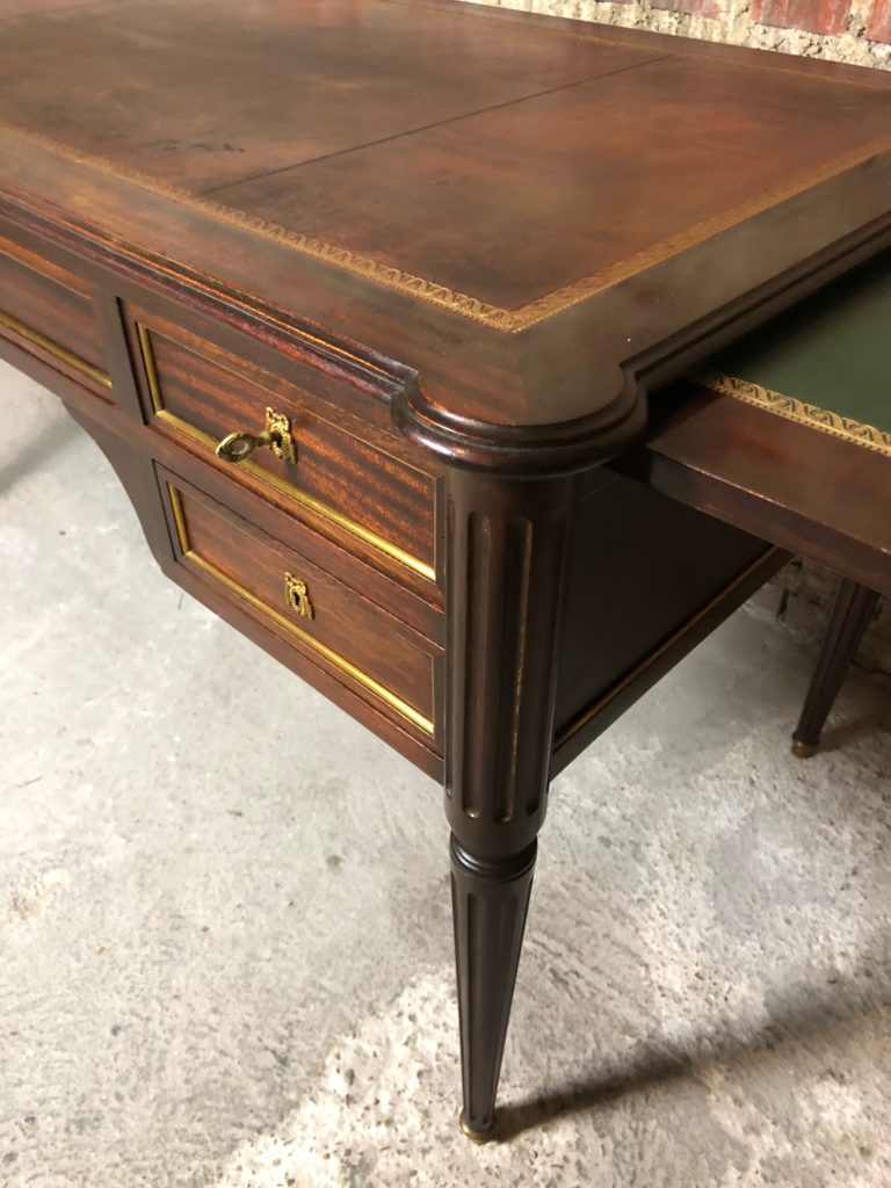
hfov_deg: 49.7
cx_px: 446
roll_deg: +1.3
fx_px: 961
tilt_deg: -39.1
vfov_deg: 63.4
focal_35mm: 28
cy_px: 594
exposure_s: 1/6
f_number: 1.8
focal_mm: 4
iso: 80
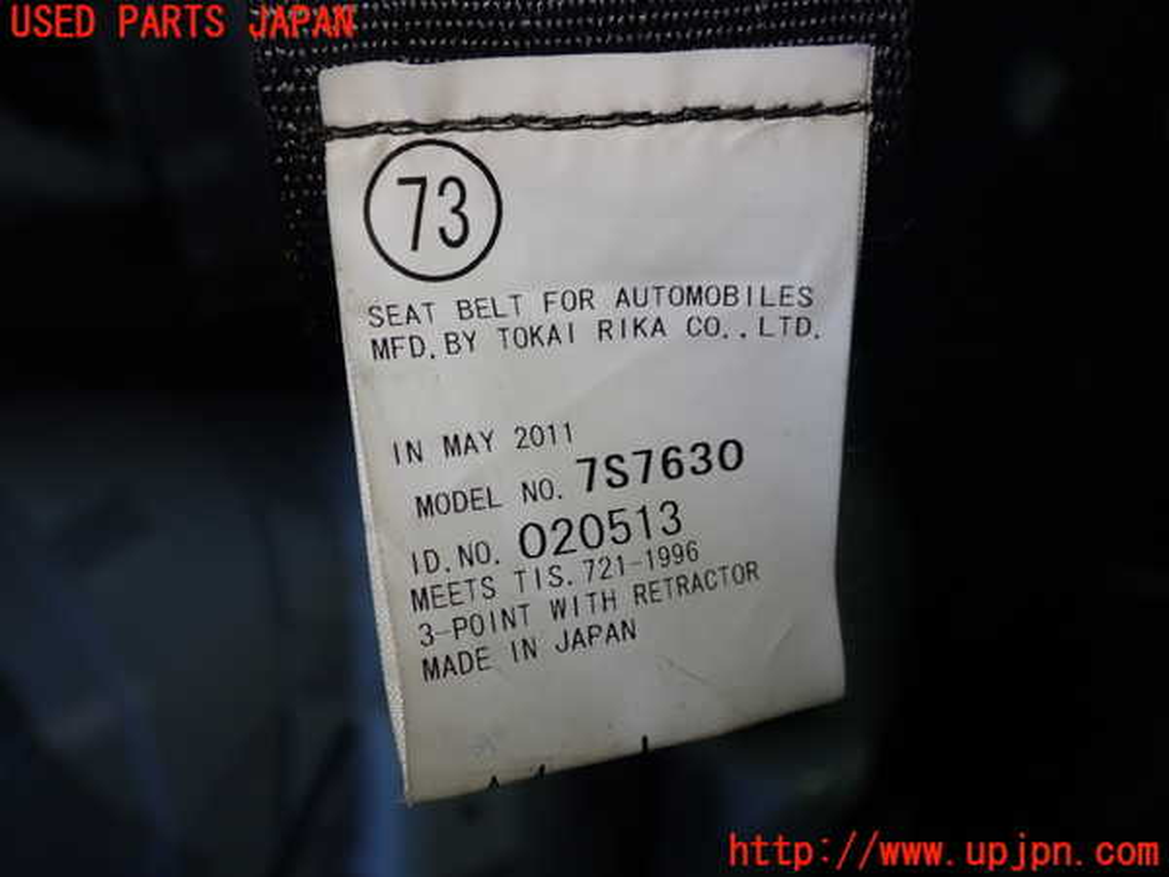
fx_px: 1385
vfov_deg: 35.1
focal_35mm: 41
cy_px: 438
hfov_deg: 45.8
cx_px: 584
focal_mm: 7.31
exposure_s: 1/80
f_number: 2.8
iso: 100
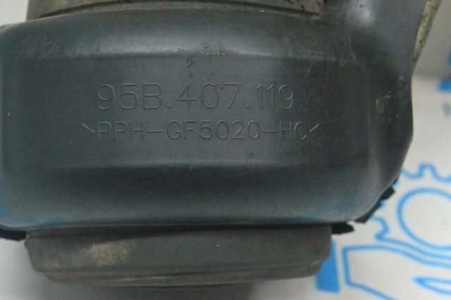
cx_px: 226
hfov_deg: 24.6
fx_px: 1033
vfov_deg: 16.5
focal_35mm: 82
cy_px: 150
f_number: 10
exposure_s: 1/160
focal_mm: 55
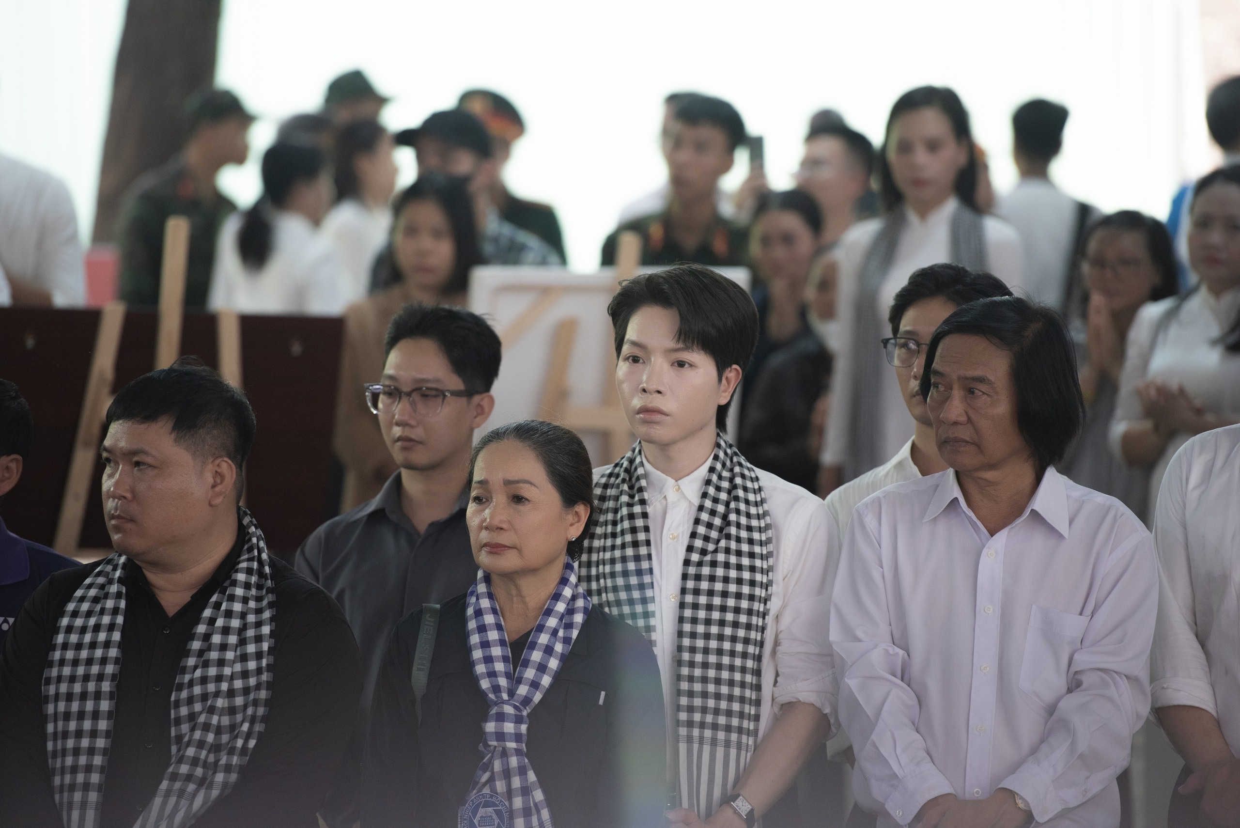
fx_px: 6030
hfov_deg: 11.7
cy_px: 414
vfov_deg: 7.9
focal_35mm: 175
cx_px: 620
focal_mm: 175
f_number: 3.5
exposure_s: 1/250
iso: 640
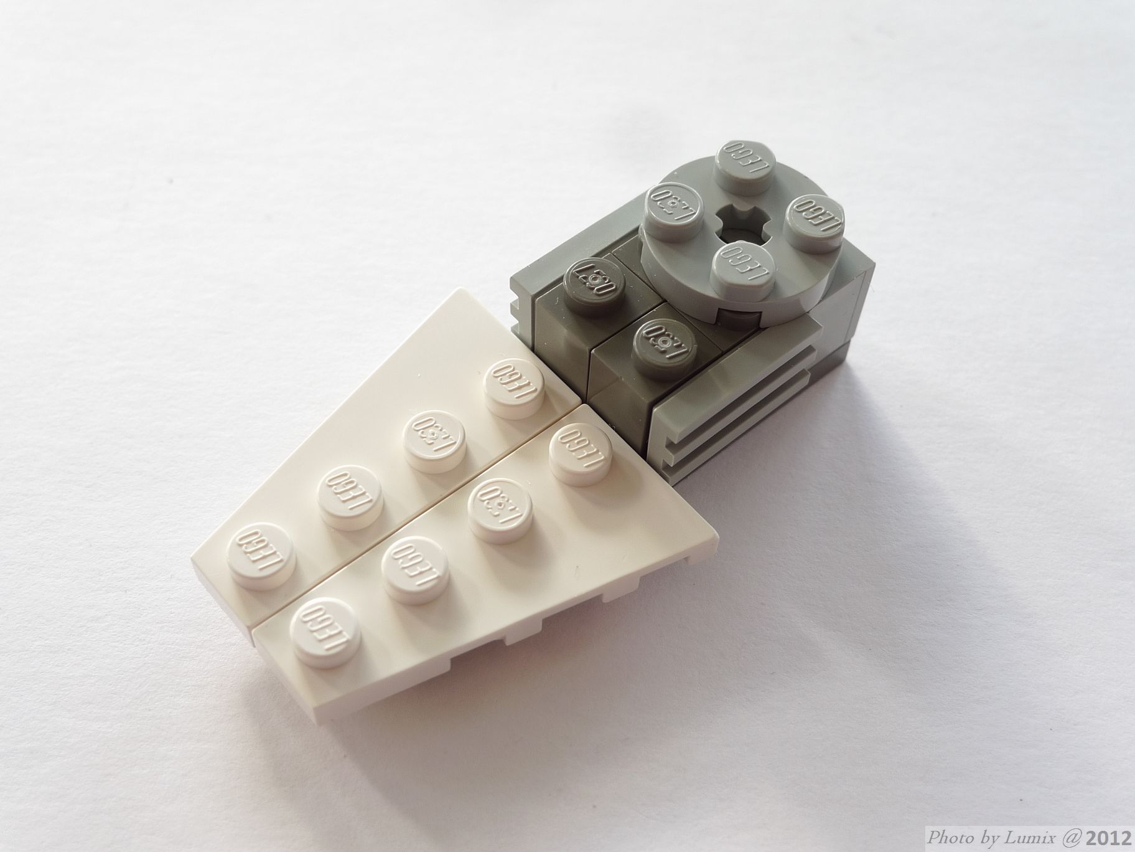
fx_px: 1443
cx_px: 568
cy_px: 426
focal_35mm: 44
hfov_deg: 42.9
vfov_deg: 32.9
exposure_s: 1/15
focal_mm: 9.3
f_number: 3.5
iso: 80
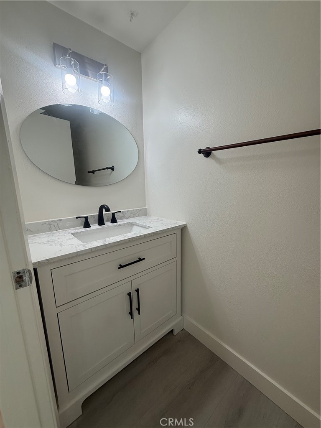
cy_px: 214
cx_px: 160
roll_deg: +1.2
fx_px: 173
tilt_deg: -10.1
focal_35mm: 14
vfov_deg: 102.1
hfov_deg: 85.7
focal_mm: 2.22
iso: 100
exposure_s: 1/120
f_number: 2.2
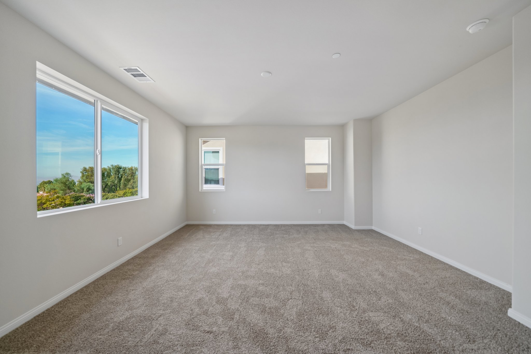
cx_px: 266
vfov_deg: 85.4
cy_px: 177
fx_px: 192
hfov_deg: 108.3
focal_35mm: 13
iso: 200
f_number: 8
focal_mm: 13
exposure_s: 1/30
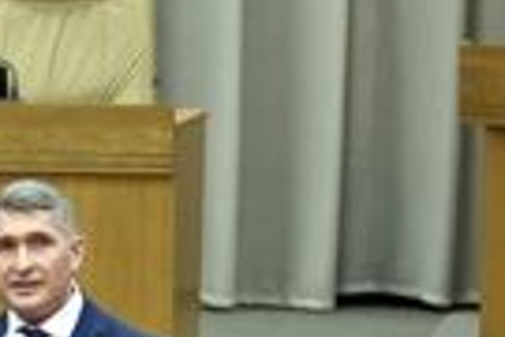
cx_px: -554
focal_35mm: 465
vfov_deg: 3.0
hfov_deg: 4.4
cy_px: 423
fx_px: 6522
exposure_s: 1/128
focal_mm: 70
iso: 1600
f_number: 2.8
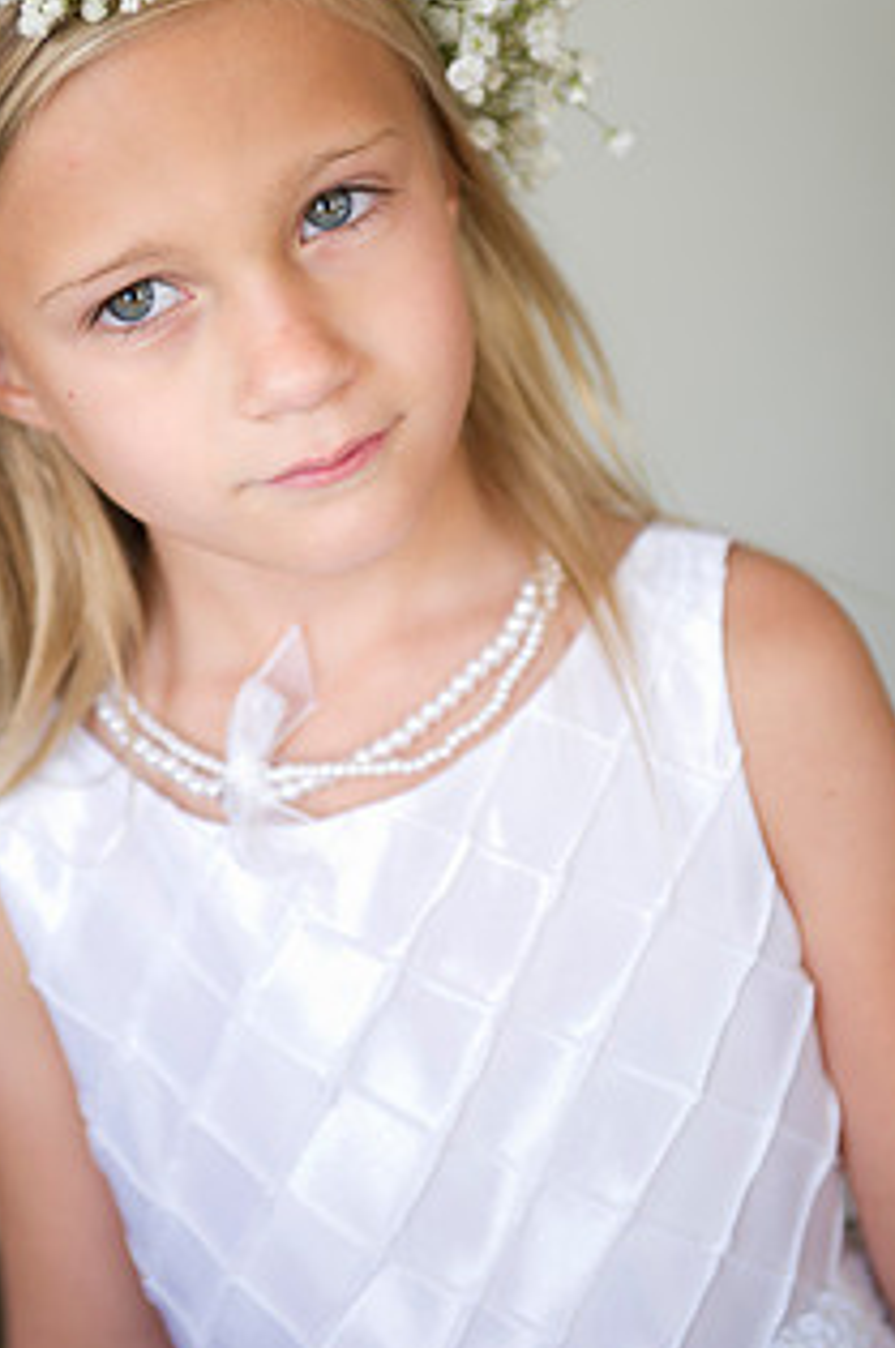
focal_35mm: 100
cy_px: 424
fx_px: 3741
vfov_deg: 20.4
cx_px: 298
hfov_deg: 13.6
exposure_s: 1/250
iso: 800
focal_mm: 70
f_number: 2.8
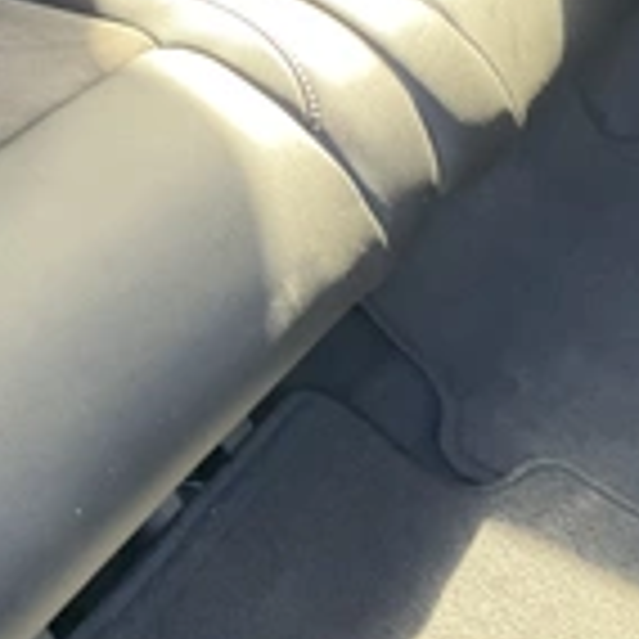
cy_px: 86
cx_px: 207
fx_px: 1504
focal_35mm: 72
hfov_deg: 23.9
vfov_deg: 23.5
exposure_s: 1/60
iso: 200
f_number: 1.8
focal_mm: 3
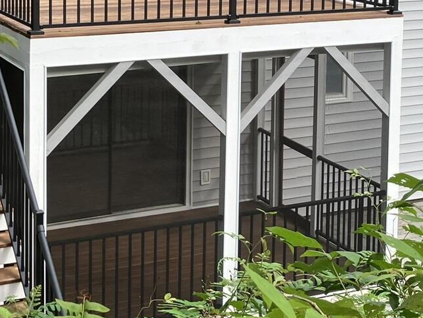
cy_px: -13
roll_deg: -1.0
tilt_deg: -5.8
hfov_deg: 21.8
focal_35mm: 89
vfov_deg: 16.2
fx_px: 1088
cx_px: 310
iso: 25
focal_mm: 3.99
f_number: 1.8
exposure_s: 1/179
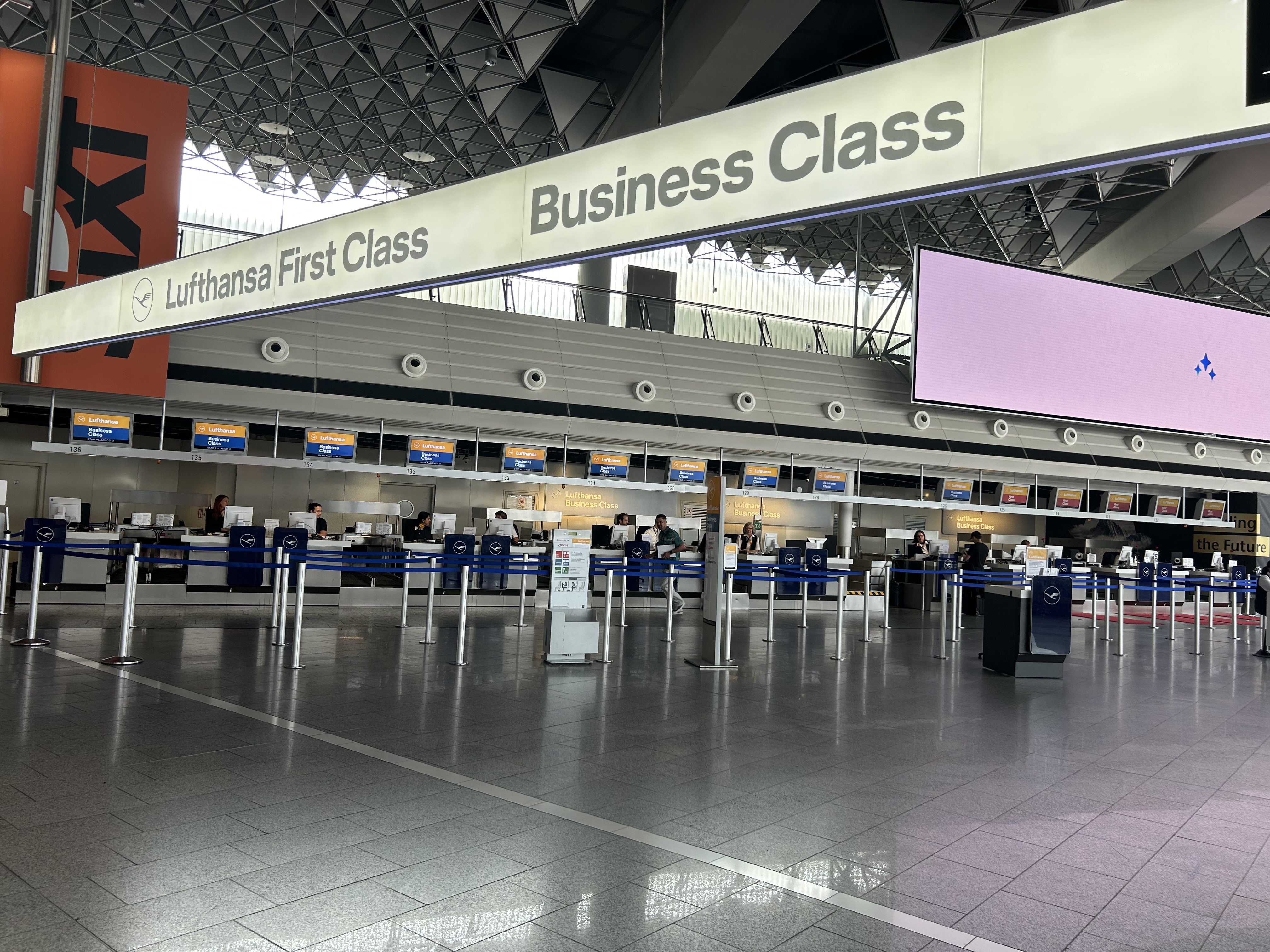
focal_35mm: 26
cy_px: 476
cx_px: 635
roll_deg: -2.2
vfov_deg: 53.1
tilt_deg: +2.1
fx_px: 954
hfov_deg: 67.3
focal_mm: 5.7
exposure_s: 1/212
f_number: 1.5
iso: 40
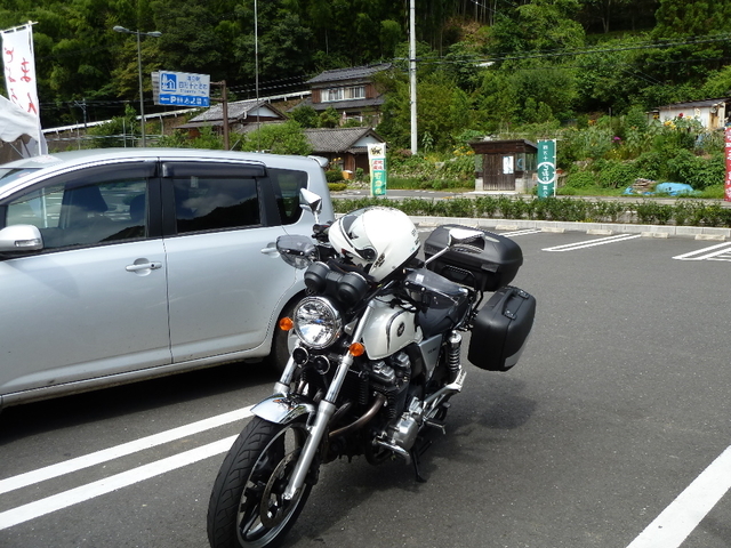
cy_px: 274
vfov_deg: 40.7
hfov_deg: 52.6
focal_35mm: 35
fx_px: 739
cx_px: 366
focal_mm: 5.7
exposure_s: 1/400
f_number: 4
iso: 80
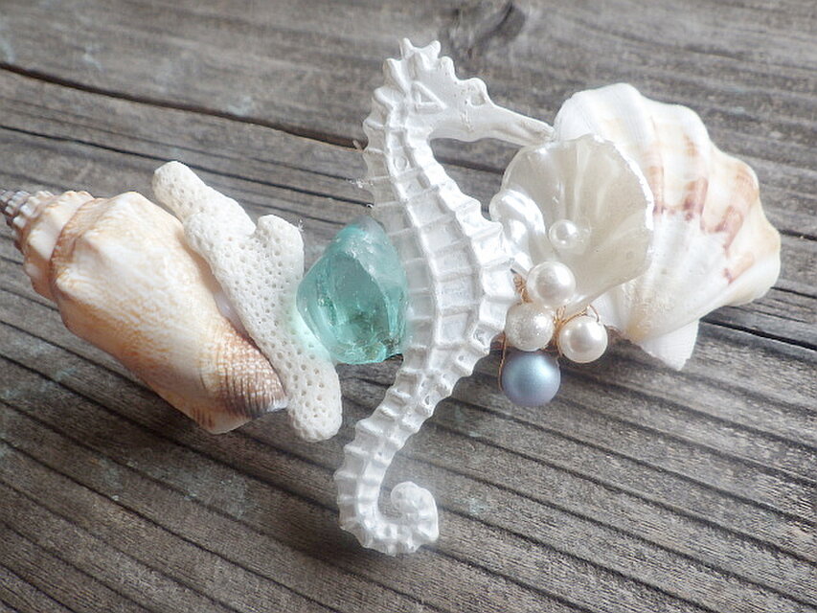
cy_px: 306
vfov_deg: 49.8
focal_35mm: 28
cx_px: 408
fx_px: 661
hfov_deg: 63.4
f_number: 3.5
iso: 125
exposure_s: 1/80
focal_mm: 5
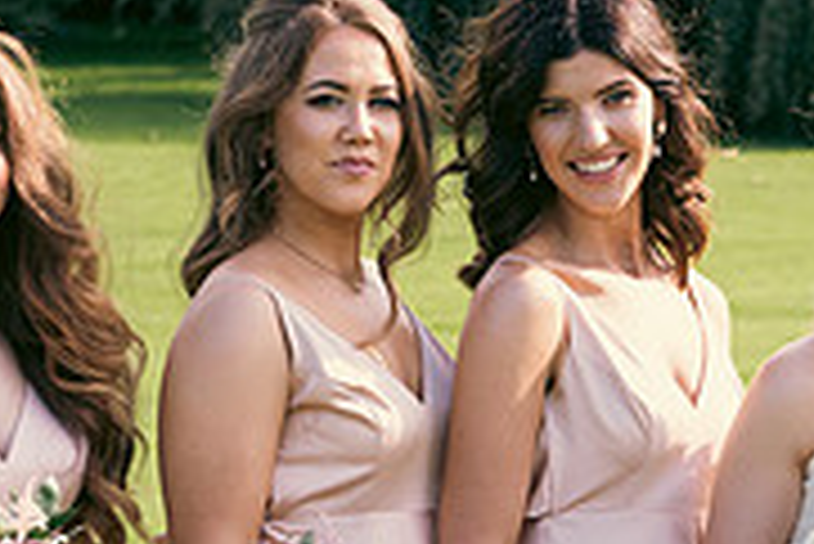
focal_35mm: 199
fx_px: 4503
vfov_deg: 6.9
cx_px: 796
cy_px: 492
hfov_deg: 10.3
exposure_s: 1/320
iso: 100
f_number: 5
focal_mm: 62
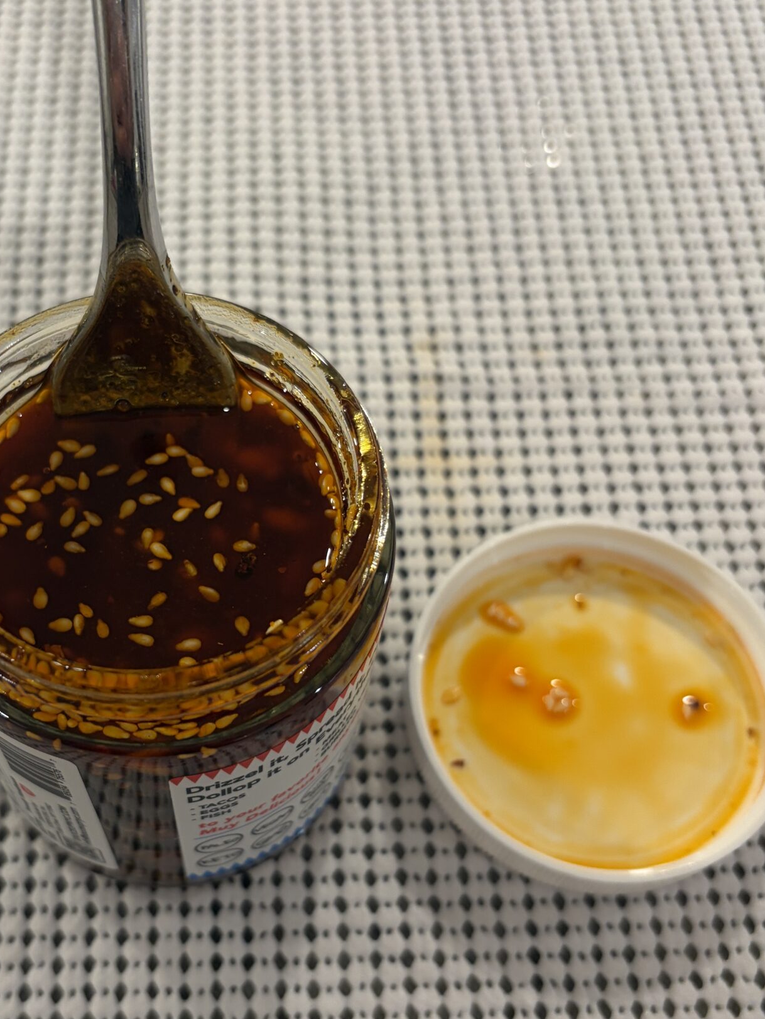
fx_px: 1208
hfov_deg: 34.6
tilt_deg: -62.4
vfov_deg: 45.7
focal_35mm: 41
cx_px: 225
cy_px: 569
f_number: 1.6
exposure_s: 1/60
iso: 125
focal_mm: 5.96
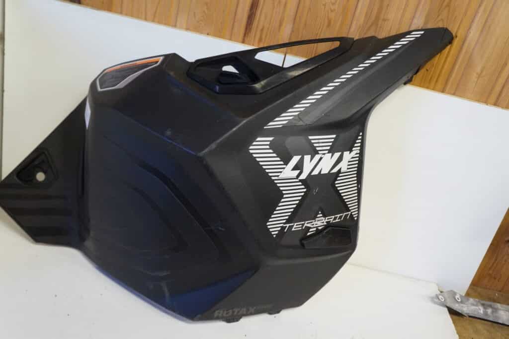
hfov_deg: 57.2
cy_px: 170
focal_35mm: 33
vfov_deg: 40.0
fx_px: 467
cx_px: 254
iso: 3200
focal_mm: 22
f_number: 5
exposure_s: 1/25
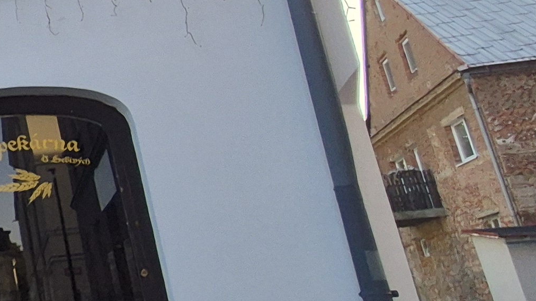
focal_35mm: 56
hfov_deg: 23.8
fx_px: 796
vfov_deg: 21.2
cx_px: -369
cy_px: 61
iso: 50
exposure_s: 1/908
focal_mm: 2.2
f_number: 2.2
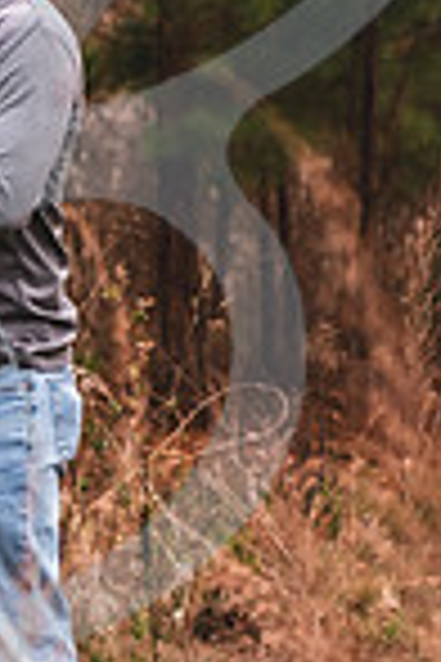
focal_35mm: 214
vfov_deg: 9.6
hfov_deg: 6.4
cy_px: 171
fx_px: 3932
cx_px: -171
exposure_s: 1/250
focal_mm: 70
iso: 400
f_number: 2.8
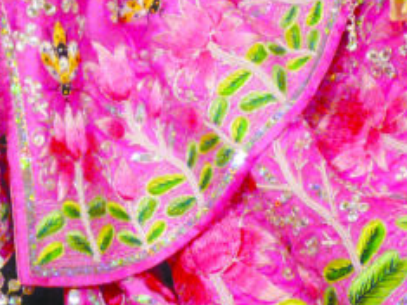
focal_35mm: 483
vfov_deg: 3.1
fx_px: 5676
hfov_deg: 4.1
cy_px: -107
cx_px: 237
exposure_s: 1/30
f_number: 3.6
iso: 200
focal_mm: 18.3
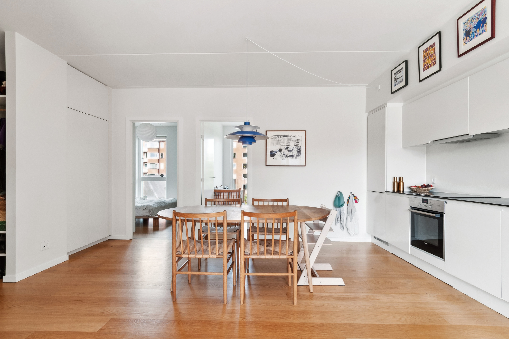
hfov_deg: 90.0
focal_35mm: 18
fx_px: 254
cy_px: 170
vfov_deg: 67.4
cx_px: 254
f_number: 10
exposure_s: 1/10
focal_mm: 12
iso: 200
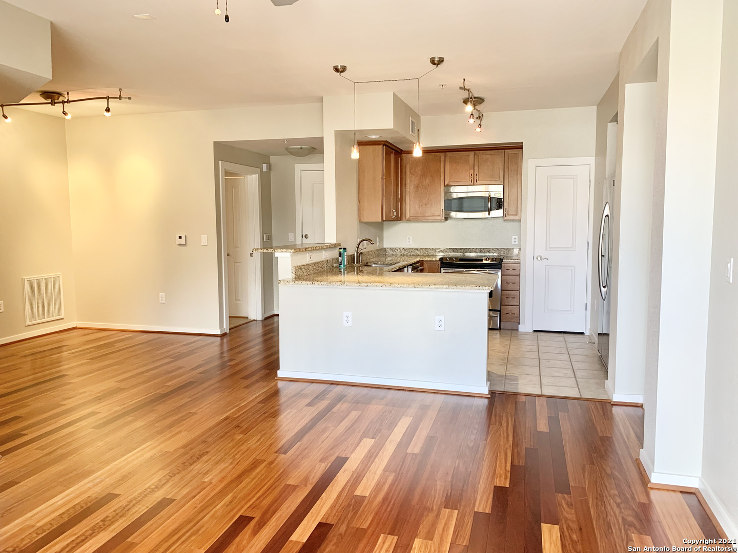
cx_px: 369
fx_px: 554
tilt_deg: -5.6
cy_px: 276
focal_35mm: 26
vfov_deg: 53.1
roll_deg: -0.1
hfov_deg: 67.3
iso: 64
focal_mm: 4.25
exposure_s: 1/60
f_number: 1.8
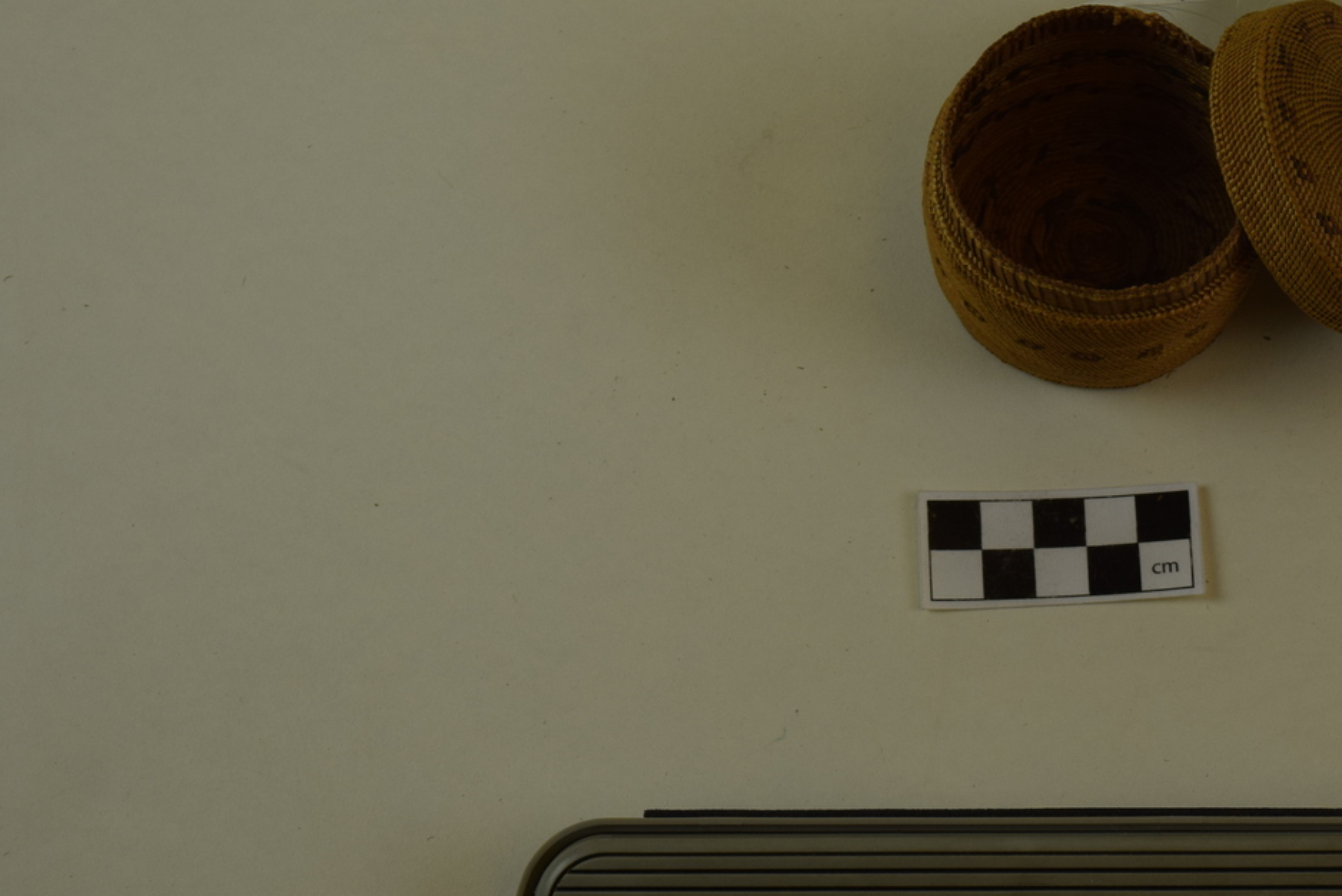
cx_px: 1103
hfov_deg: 15.3
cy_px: 417
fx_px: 4959
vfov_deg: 10.3
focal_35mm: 133
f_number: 8
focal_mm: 52
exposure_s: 1/250
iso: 360
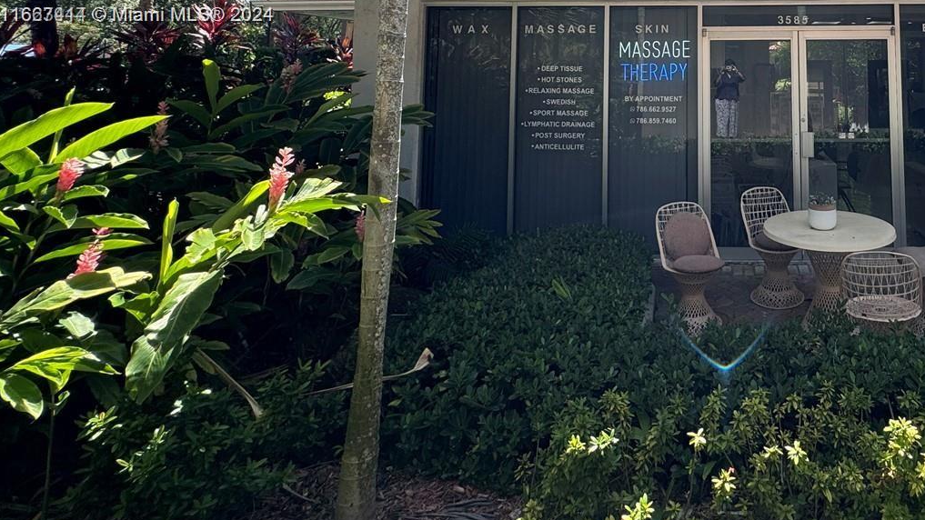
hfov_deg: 70.4
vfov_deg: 42.2
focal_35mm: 24
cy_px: 16
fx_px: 589
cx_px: 710
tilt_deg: +4.2
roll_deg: -0.3
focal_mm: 2.22
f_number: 2.2
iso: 40
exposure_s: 1/451
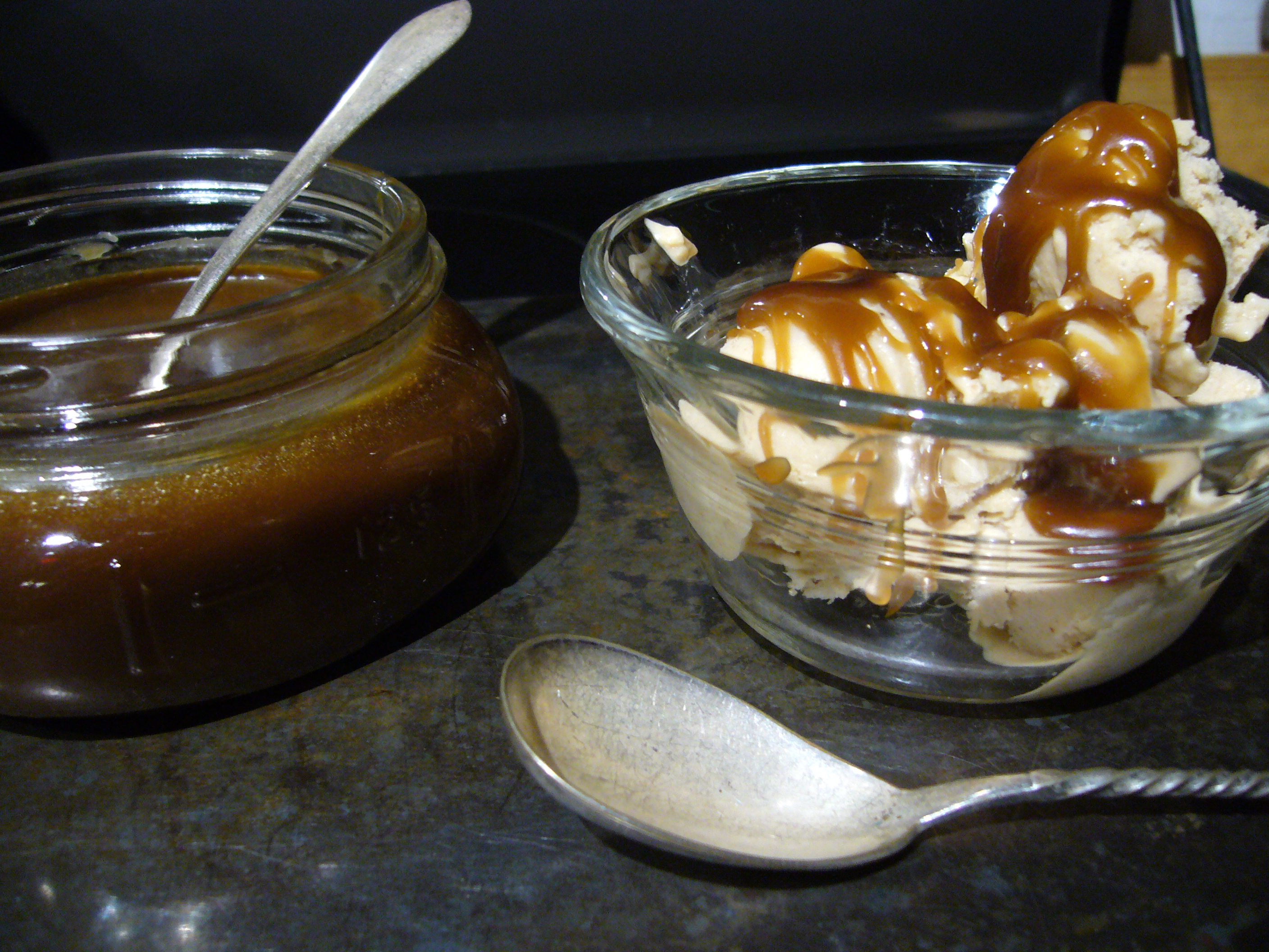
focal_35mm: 35
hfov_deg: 52.6
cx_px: 634
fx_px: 1283
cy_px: 476
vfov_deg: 40.7
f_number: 2.8
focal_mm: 5.8
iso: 200
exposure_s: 1/8
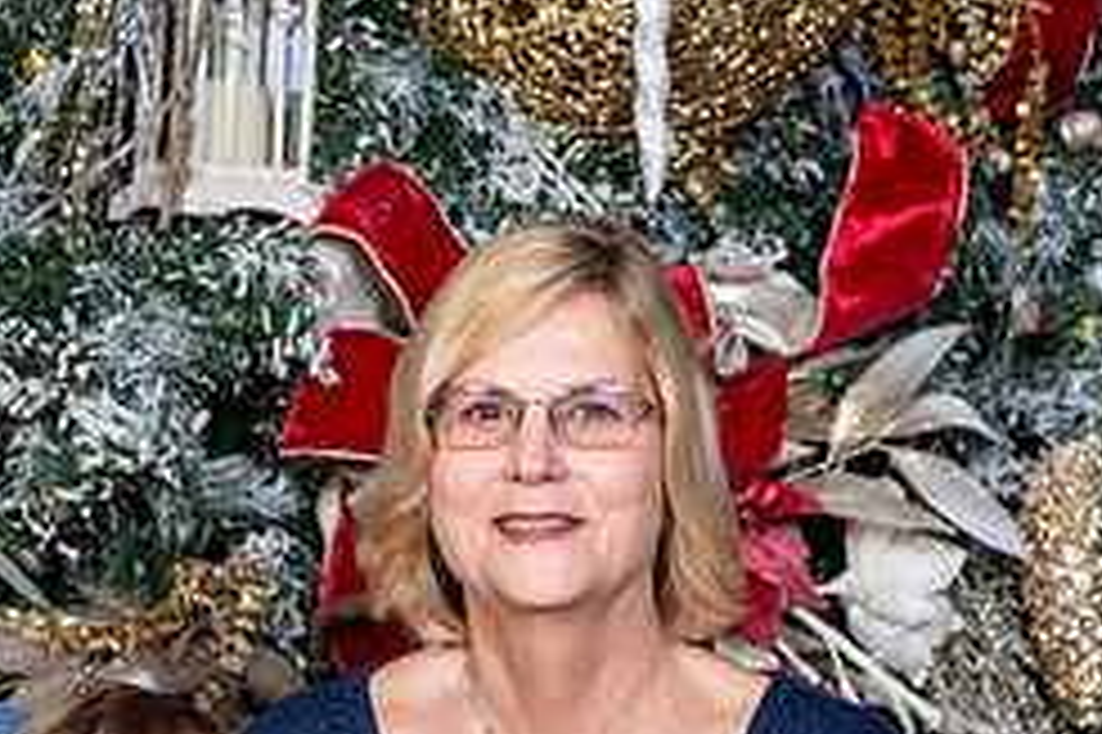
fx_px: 6148
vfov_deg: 6.8
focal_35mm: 201
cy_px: 847
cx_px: 76
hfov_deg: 10.2
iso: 400
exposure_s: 1/125
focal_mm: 85
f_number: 8
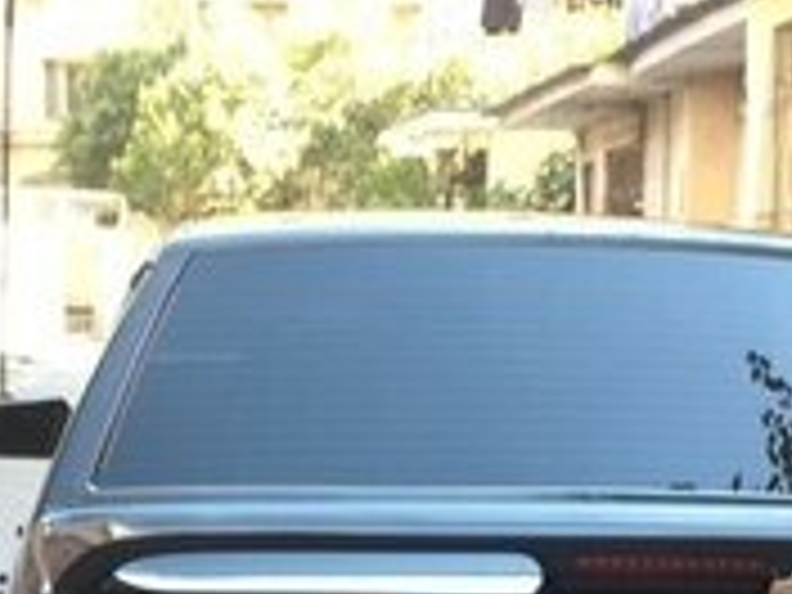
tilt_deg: -12.4
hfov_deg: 18.0
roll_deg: -1.5
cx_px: 369
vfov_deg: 13.1
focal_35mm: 109
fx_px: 2494
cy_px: 781
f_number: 2.2
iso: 25
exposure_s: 1/50
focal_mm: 4.15
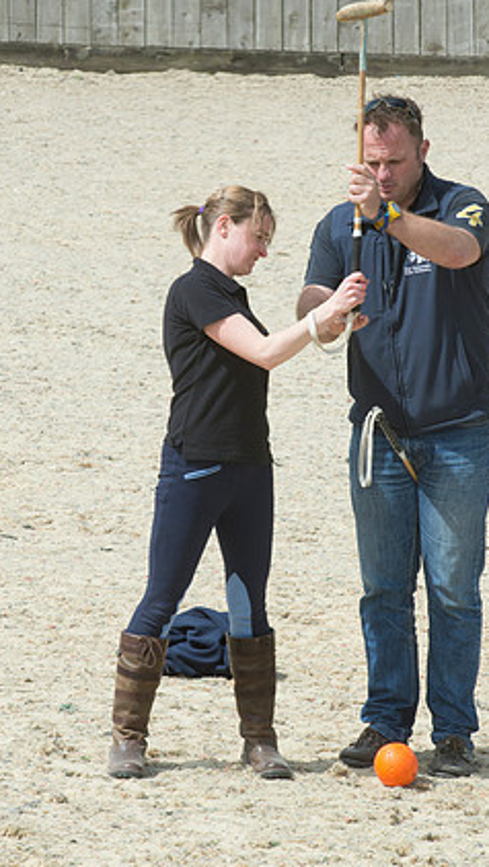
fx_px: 5130
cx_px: 264
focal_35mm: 223
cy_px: 438
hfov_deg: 5.5
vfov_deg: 9.7
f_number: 16
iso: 800
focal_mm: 200
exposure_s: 1/500
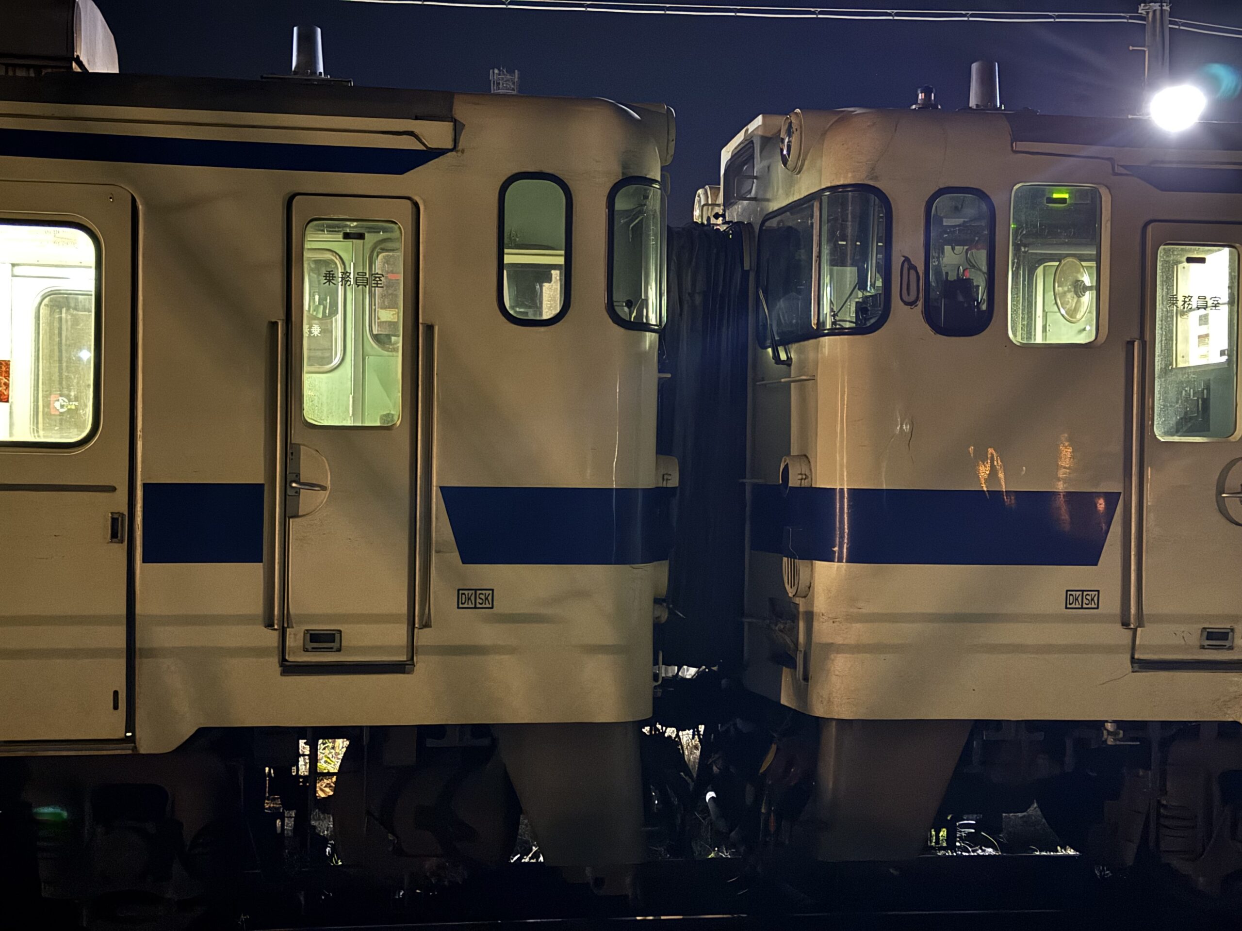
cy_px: 466
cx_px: 621
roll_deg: -0.6
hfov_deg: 39.7
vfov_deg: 30.3
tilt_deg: +0.6
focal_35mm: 48
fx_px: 1722
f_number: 1.78
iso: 1250
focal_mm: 6.76
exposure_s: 1/2
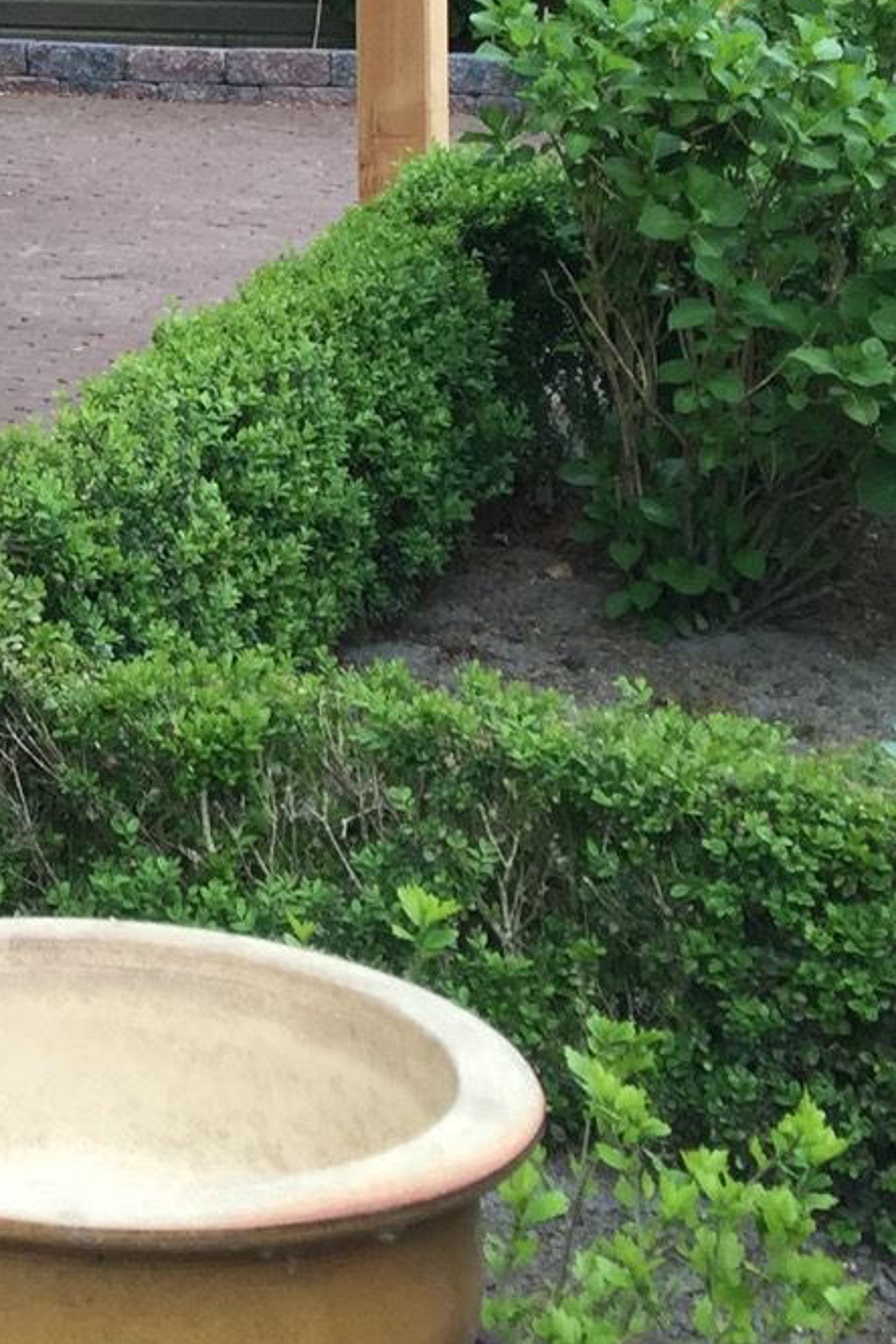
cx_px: -849
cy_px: -95
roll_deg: +0.7
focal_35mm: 93
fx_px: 3470
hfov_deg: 12.9
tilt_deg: -4.4
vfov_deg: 20.9
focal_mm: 4.15
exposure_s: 1/130
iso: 32
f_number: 2.2
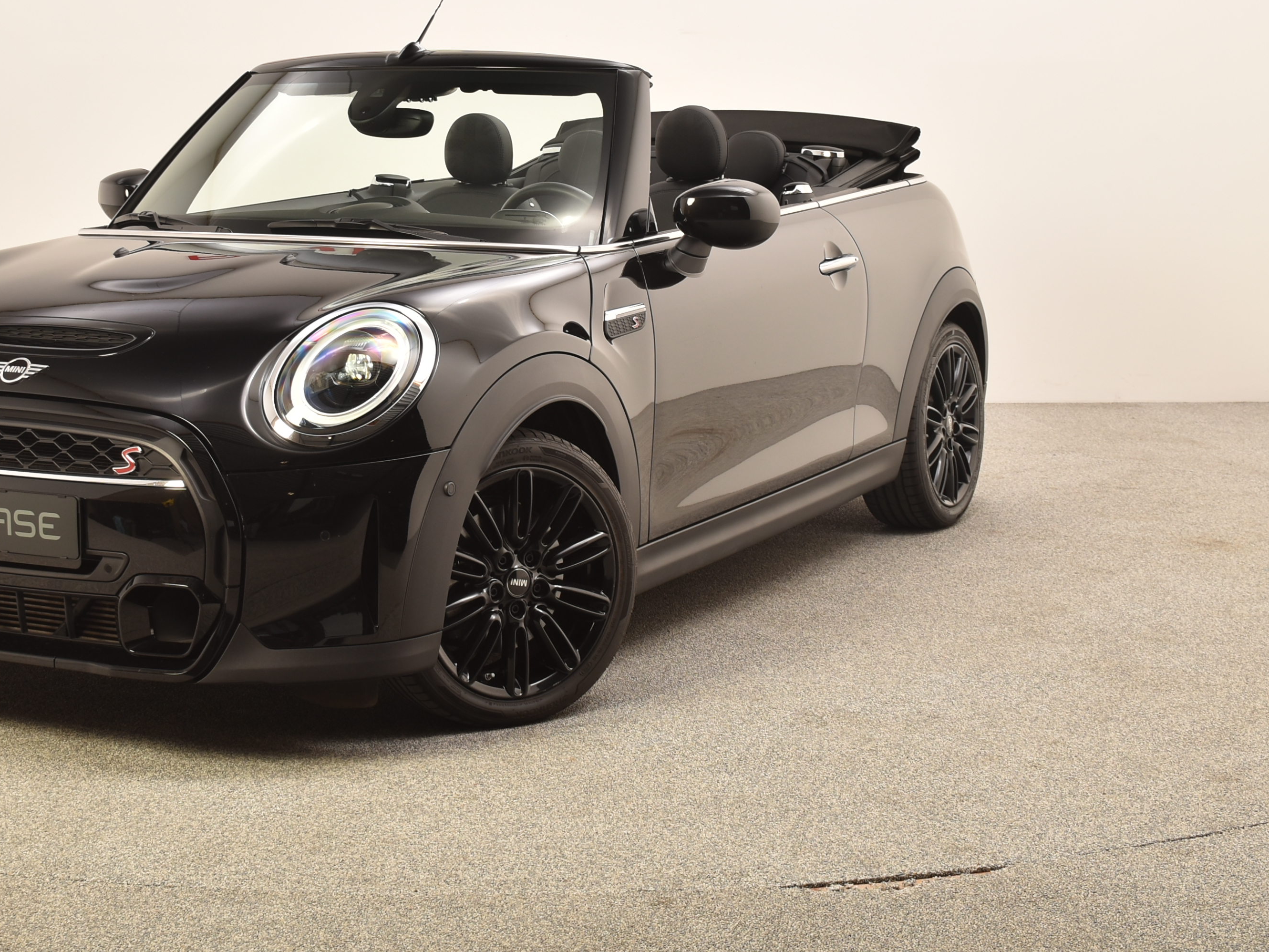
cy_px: 254
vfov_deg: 22.1
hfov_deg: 29.4
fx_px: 2413
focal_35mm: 66
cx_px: 501
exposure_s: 1/200
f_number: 7.1
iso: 100
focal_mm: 27
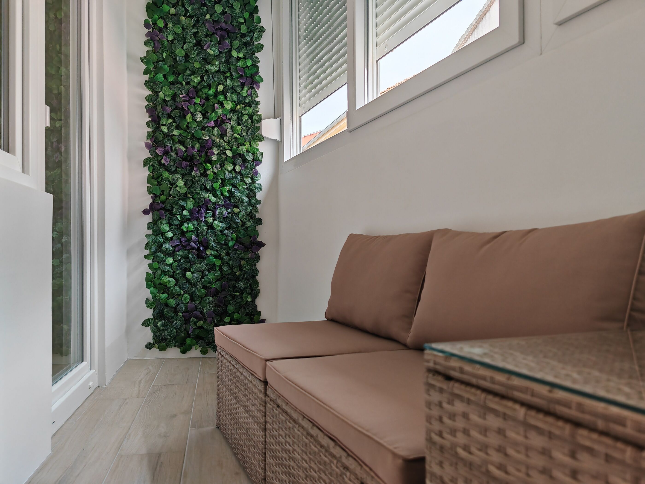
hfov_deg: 65.3
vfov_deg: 51.4
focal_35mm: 27
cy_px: 242
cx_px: 322
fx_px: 503
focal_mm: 7.62
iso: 50
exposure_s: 1/221
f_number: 1.6
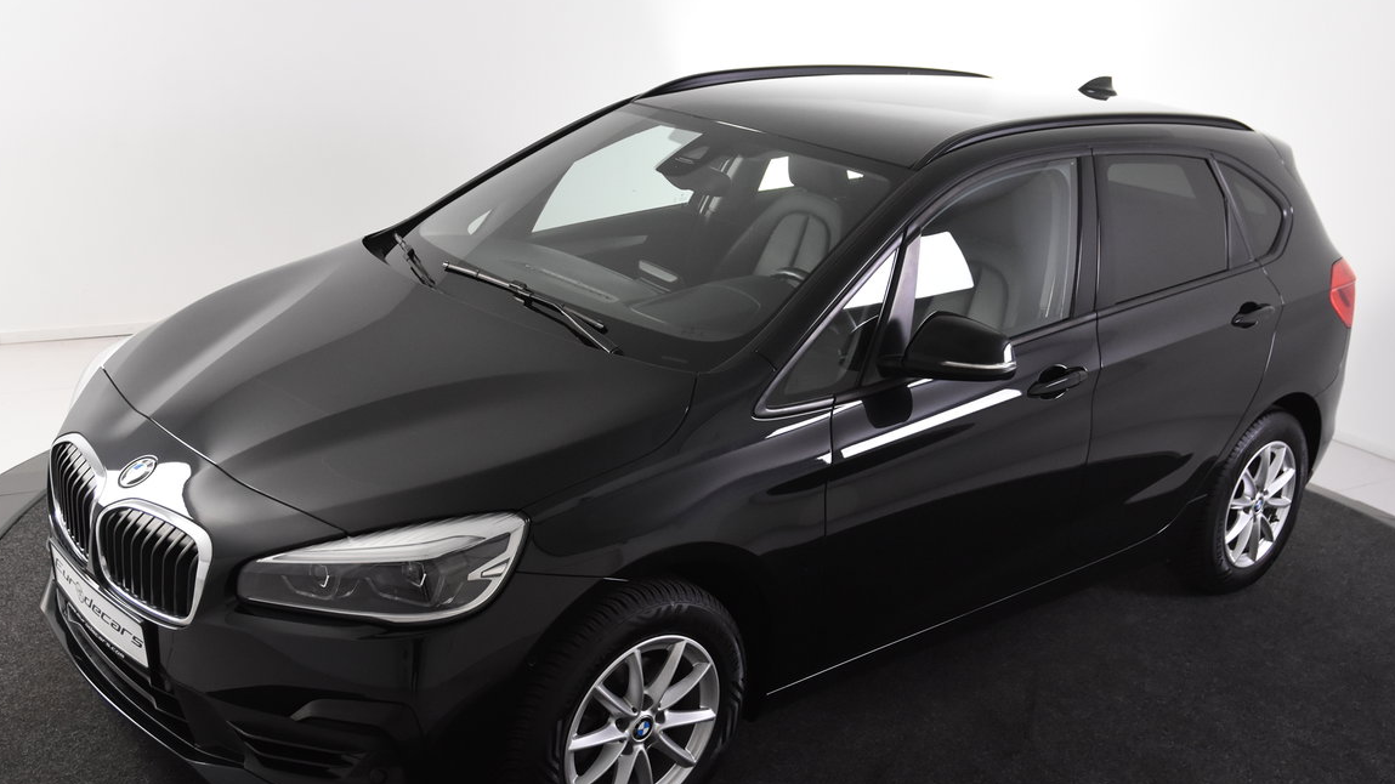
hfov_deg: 48.4
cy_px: 394
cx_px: 681
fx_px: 1553
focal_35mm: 42
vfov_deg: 28.3
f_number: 4.5
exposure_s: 1/80
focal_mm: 24
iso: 1600
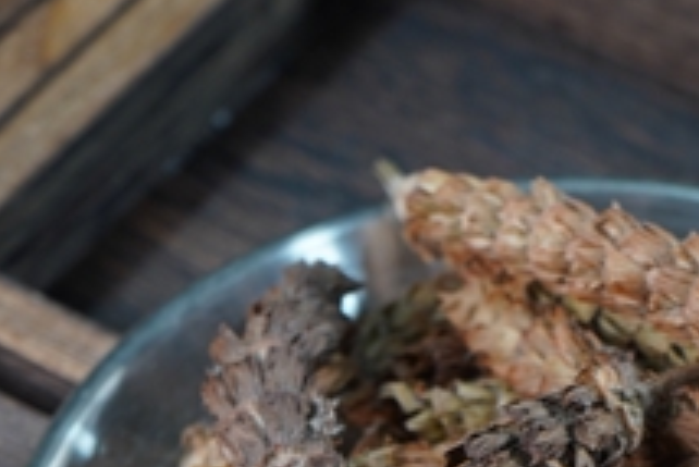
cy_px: 614
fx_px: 2992
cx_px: 621
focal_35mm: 154
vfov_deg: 8.8
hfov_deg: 13.2
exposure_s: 1/100
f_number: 7.1
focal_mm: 55
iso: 800
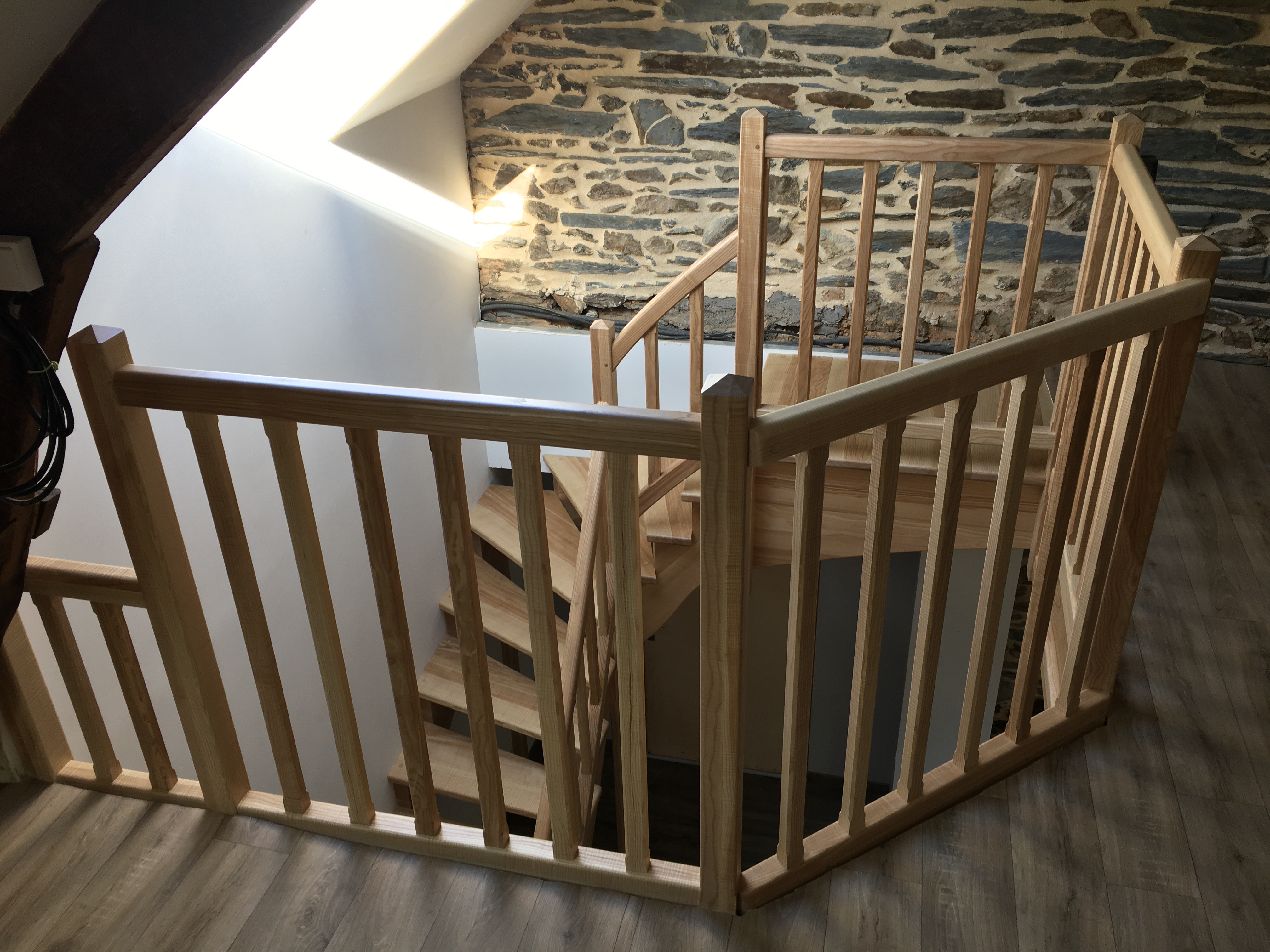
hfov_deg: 61.7
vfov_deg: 48.2
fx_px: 1064
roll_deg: +2.5
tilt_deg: -30.0
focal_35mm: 29
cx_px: 635
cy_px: 476
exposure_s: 1/50
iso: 25
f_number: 2.2
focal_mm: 4.15
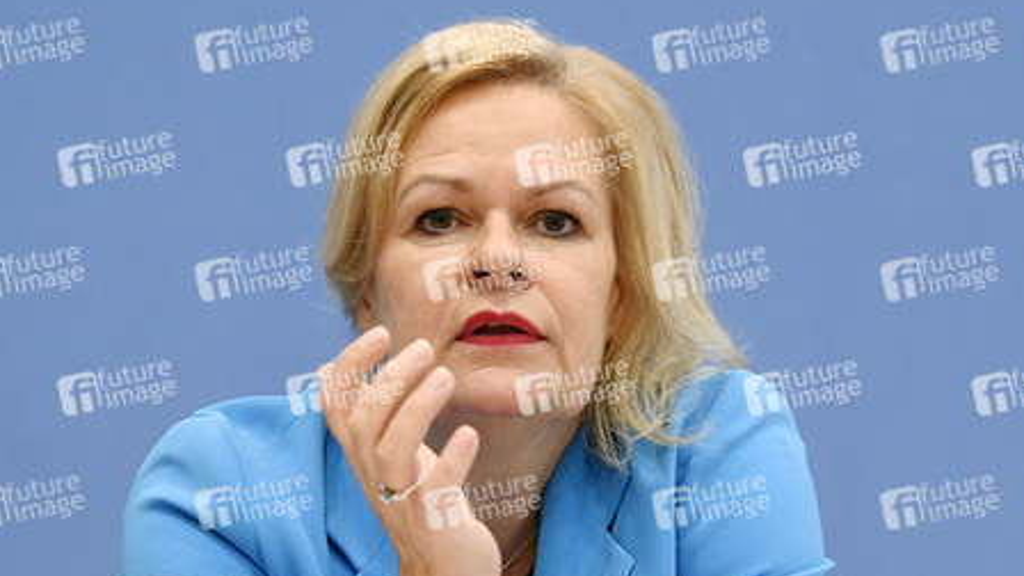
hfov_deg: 13.6
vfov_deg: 7.7
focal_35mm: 158
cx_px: 513
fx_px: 4290
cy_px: 331
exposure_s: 1/640
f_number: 6.3
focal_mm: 150
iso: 5000
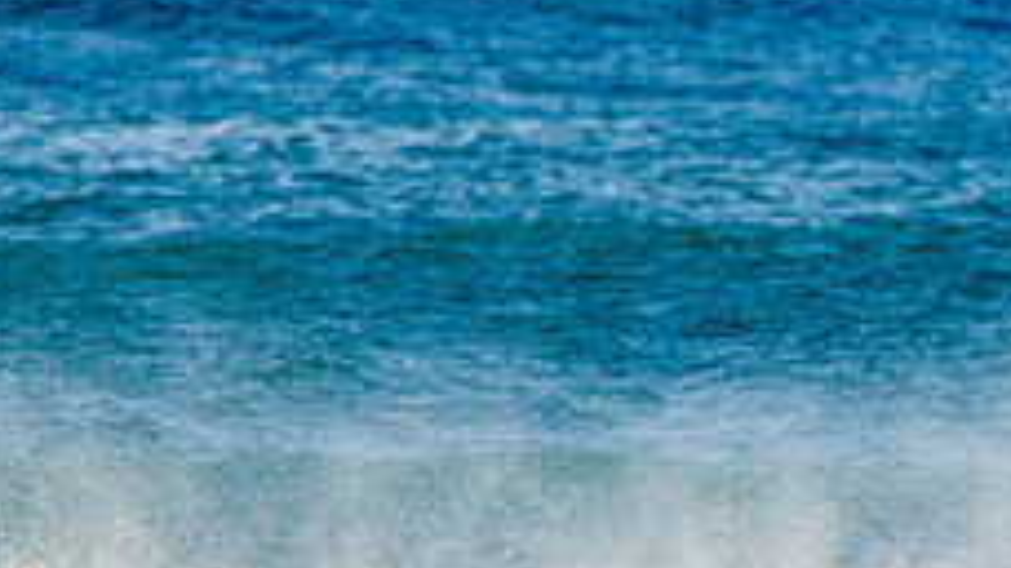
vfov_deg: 0.9
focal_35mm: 1335
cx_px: 195
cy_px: 828
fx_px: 35771
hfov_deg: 1.6
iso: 220
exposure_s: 1/1600
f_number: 5.6
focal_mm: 500
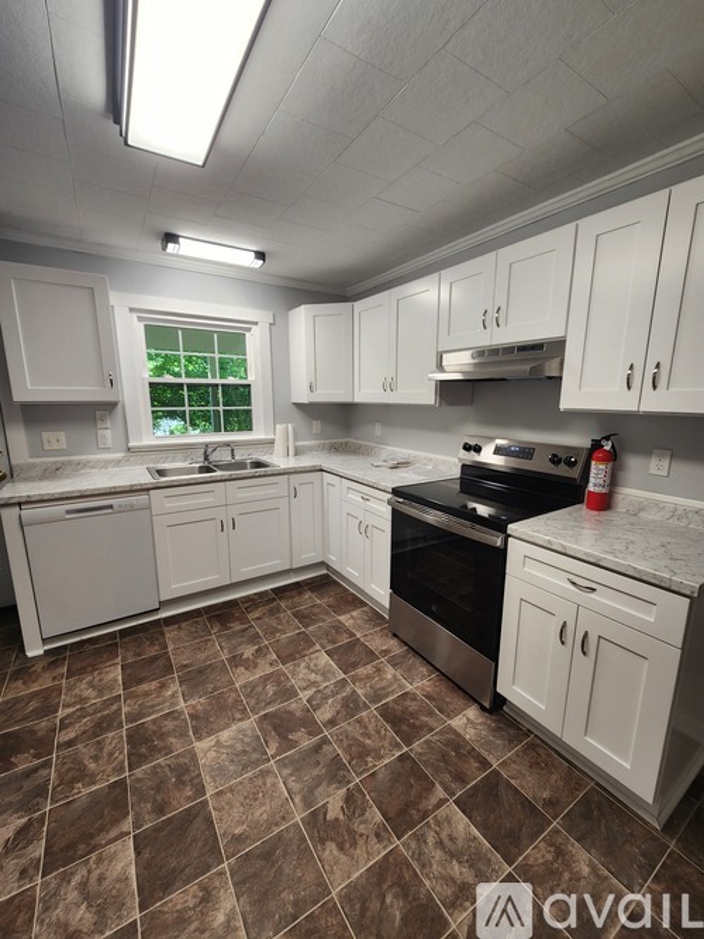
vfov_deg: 106.2
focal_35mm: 13
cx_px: 352
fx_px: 353
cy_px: 470
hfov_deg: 89.9
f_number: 2.2
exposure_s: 1/60
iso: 80
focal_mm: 2.2
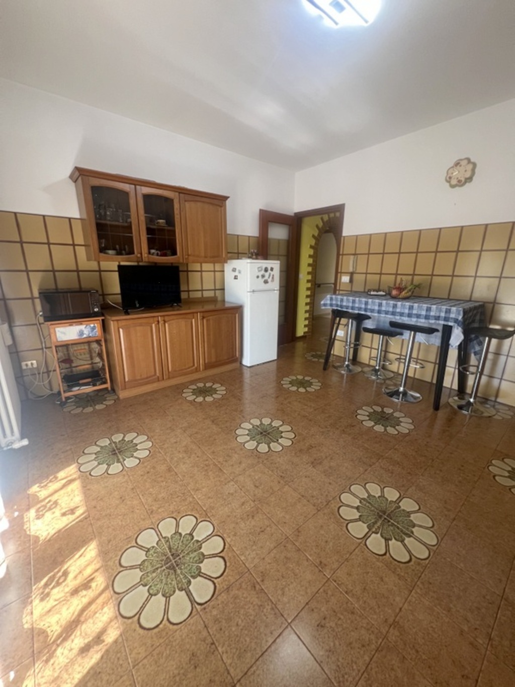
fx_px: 258
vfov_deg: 106.2
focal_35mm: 13
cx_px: 258
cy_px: 344
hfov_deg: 89.9
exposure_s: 1/99
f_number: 1.8
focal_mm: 1.57
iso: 250
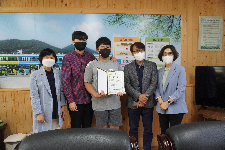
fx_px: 150
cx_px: 112
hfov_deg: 73.7
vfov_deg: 53.1
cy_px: 75
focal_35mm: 24
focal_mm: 16
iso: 1250
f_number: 4
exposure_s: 1/160
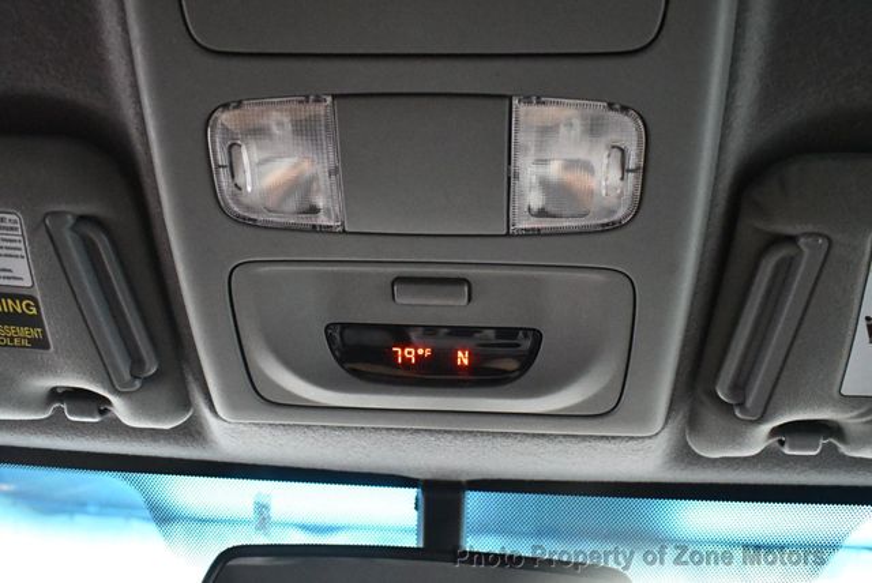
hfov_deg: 53.1
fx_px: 873
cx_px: 436
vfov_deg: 36.9
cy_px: 292
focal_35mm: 36
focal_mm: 18
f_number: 3.5
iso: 8000
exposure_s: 1/60
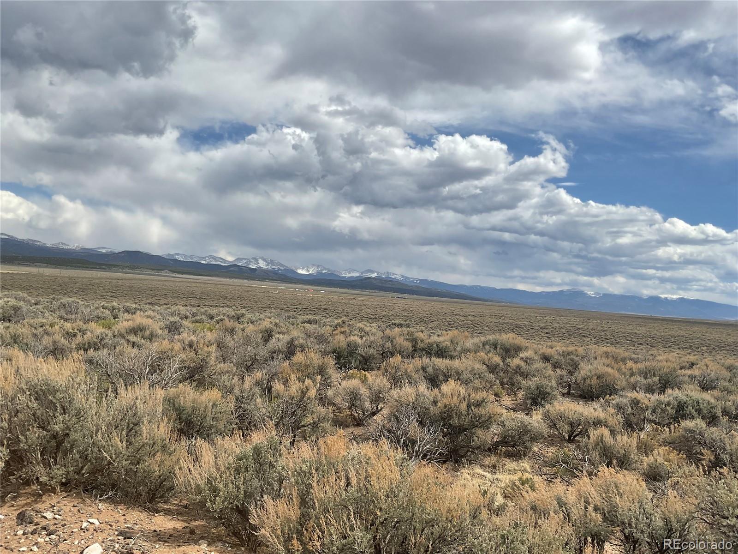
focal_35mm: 29
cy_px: 277
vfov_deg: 48.2
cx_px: 369
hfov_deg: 61.7
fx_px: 618
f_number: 1.8
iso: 16
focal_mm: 3
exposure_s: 1/3322
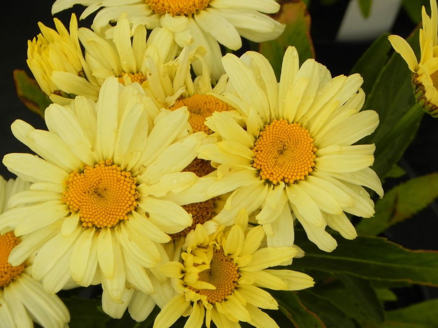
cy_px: 164
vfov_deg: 7.0
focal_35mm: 212
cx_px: 219
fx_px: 2682
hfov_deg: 9.3
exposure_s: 1/1250
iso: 160
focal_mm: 37.7
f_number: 5
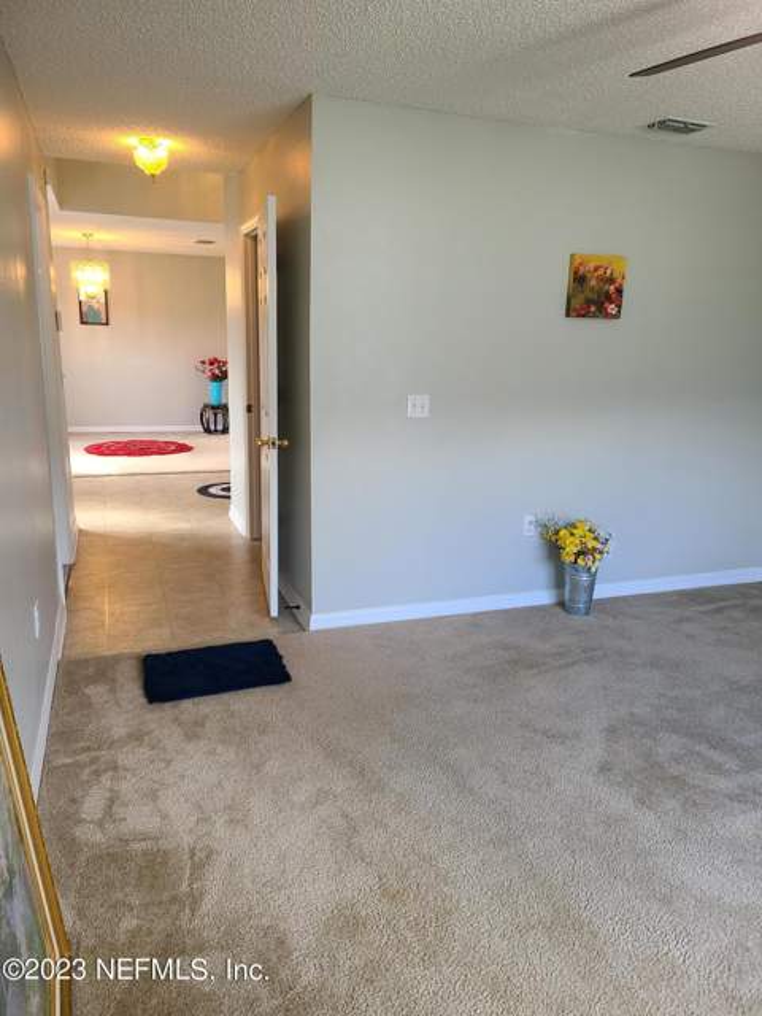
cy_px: 508
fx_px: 763
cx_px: 381
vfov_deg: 67.3
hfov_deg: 53.1
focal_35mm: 26
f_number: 1.8
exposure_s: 1/60
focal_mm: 5.4
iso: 64
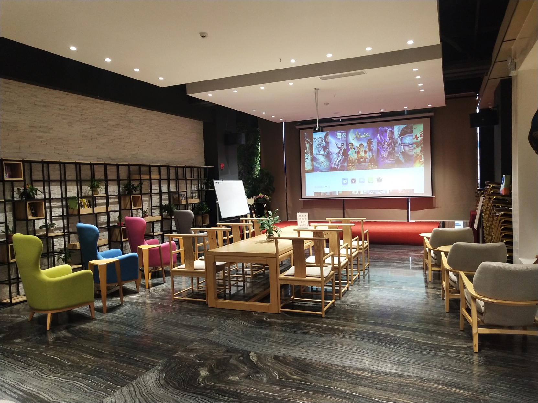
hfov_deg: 60.0
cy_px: 202
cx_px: 269
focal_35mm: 30
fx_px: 466
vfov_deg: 46.8
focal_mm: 3.95
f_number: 1.8
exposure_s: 1/50
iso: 354
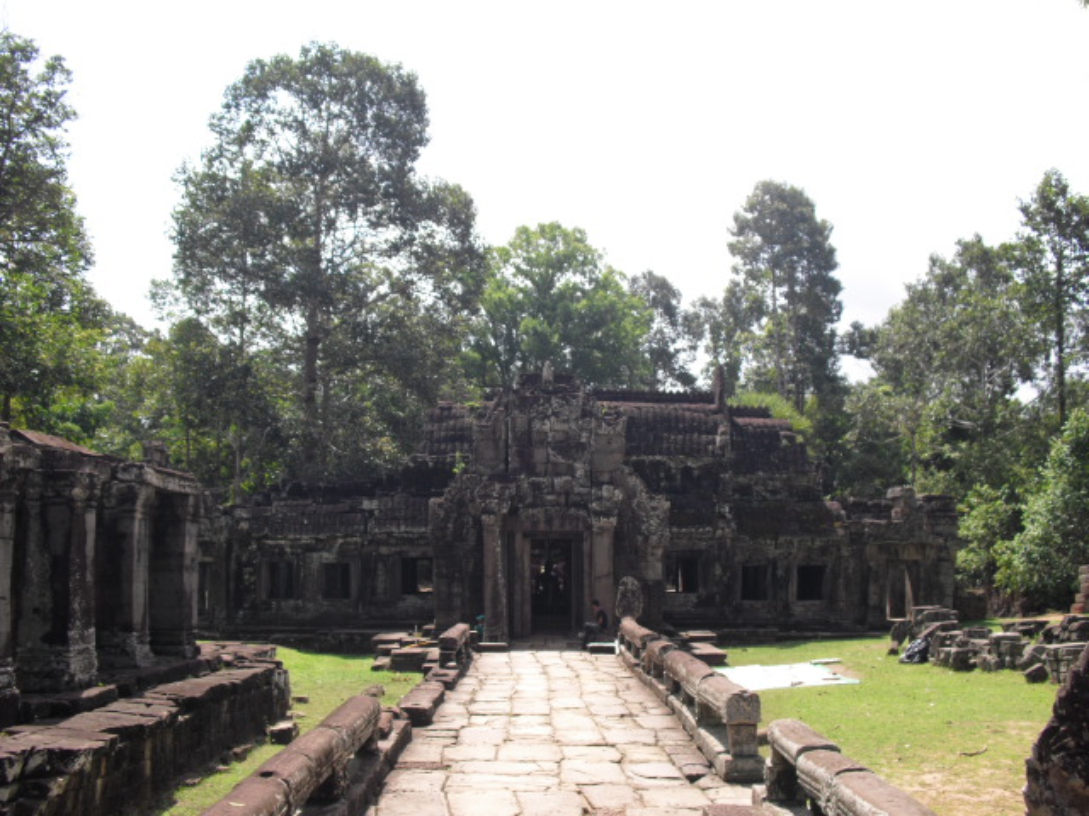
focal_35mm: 36
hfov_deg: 51.4
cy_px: 408
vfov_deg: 39.7
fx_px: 1133
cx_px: 544
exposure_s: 1/125
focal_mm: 6.3
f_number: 7.8
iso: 100
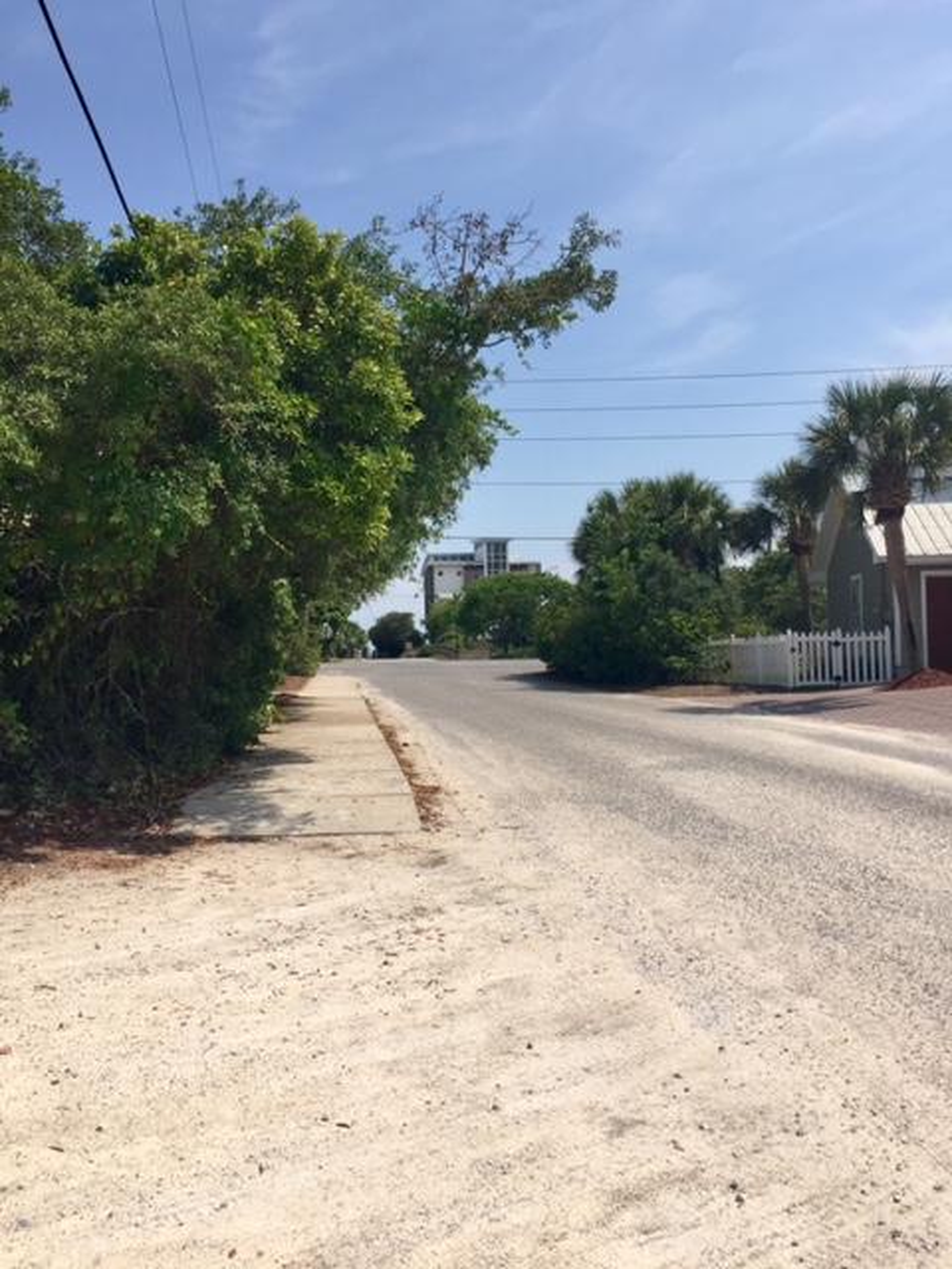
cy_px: 634
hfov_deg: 48.2
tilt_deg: +0.5
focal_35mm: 29
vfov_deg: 61.7
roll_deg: +1.9
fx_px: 1063
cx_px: 476
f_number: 2.2
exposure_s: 1/3049
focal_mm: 4.15
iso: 32
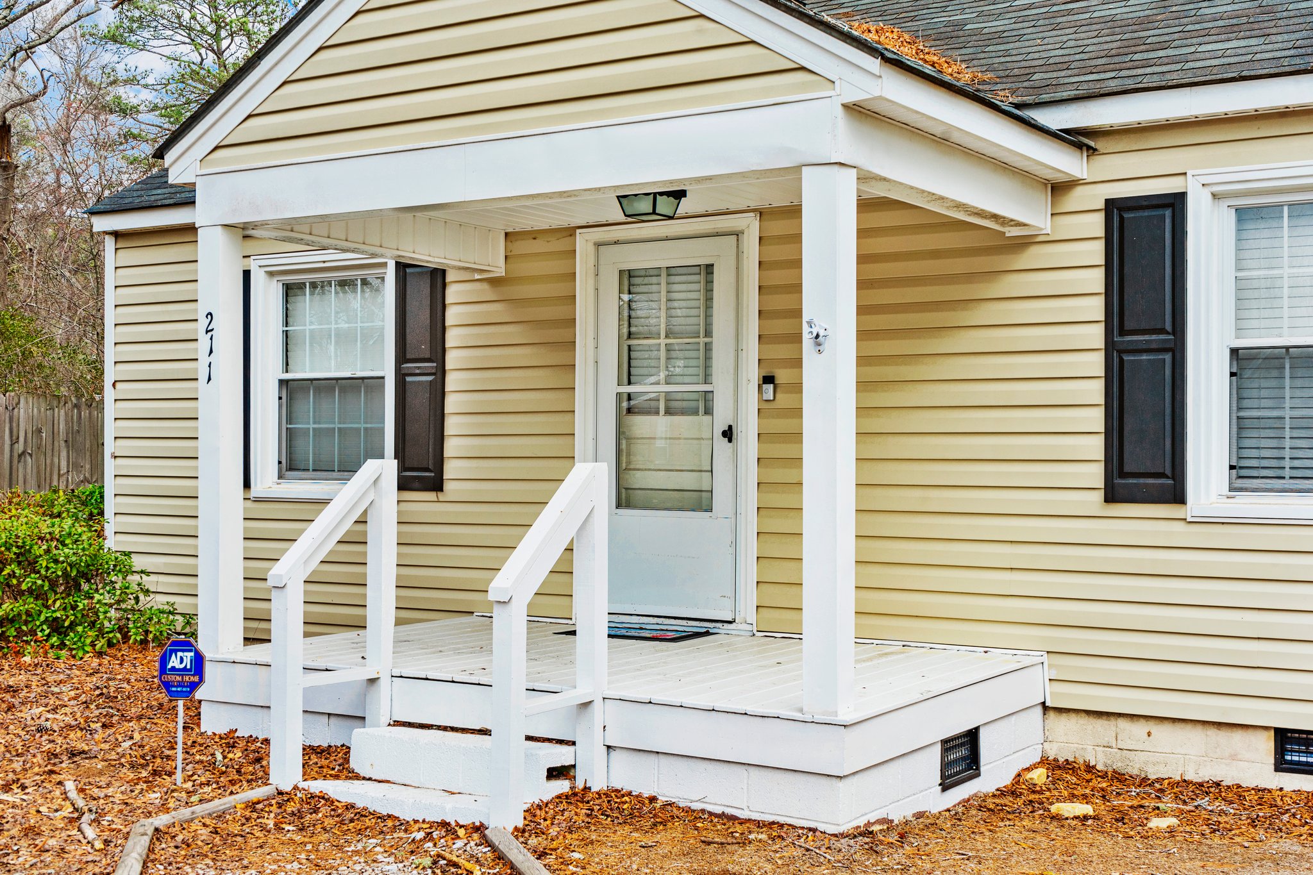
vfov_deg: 31.2
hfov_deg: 45.4
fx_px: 1568
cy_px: 438
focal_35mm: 43
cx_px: 656
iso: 250
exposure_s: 1/200
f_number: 9
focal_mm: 43
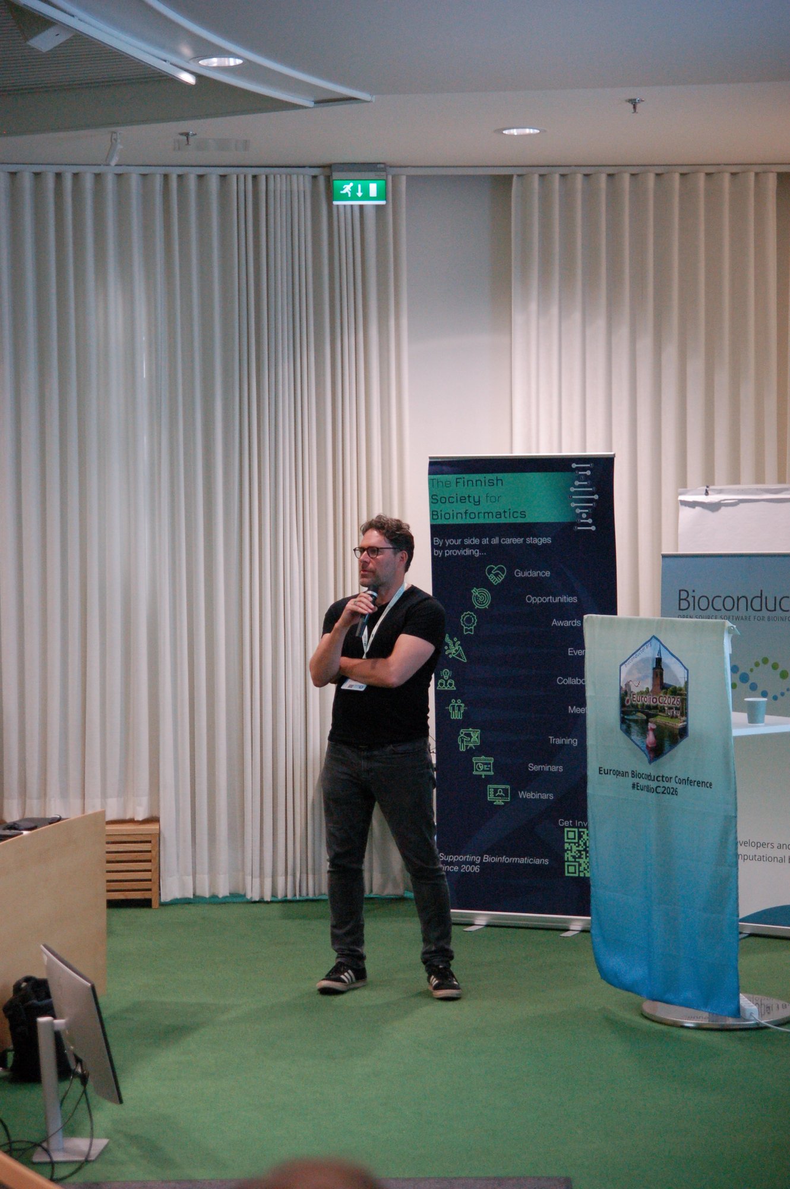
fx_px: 2473
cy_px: 594
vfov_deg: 27.0
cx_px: 395
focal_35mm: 75
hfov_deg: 18.2
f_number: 2.8
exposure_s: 1/125
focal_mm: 50
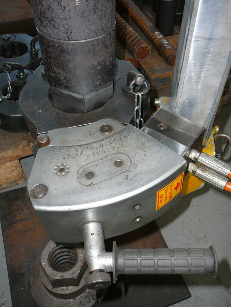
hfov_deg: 40.7
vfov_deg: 52.6
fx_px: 311
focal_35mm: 35
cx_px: 116
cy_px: 154
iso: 100
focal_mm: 5.2
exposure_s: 1/30
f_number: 2.8
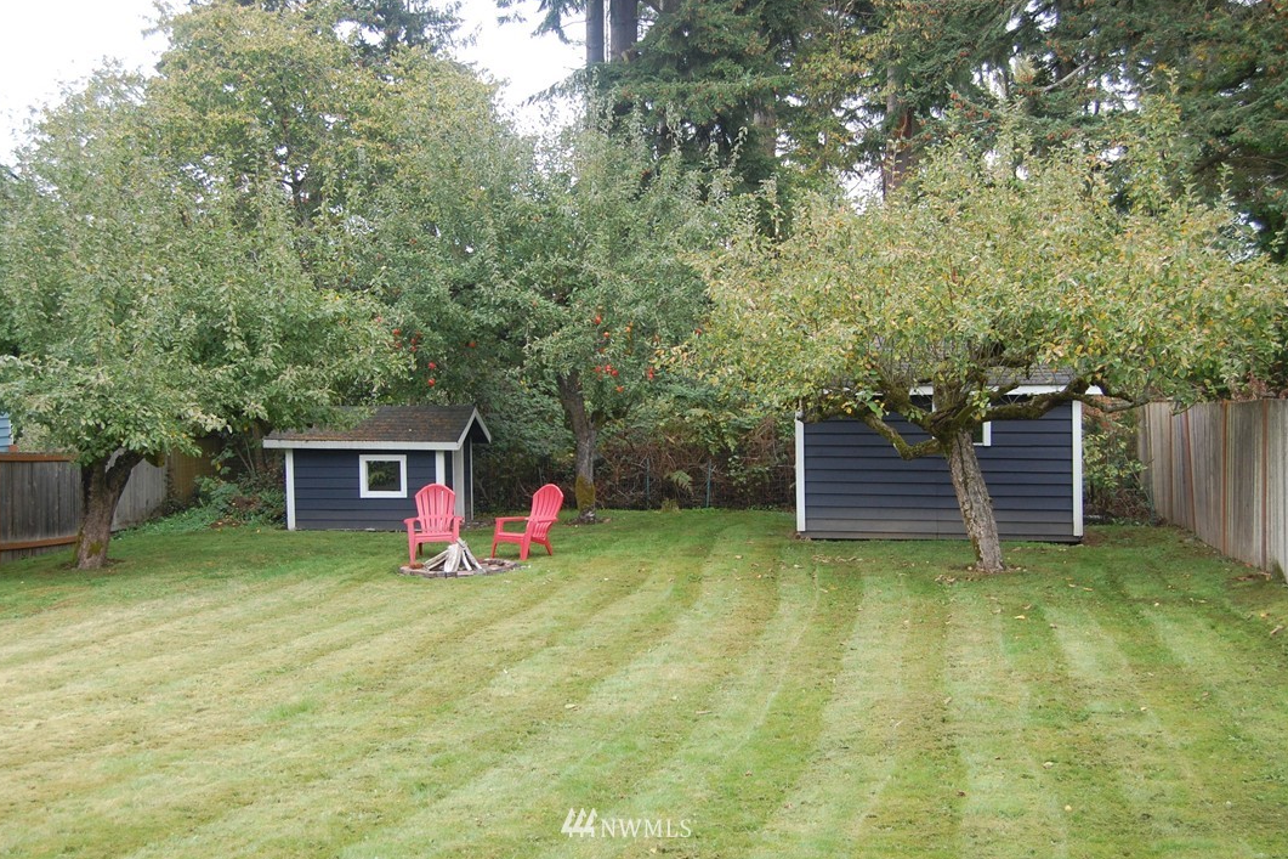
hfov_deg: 45.4
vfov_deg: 31.2
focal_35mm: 43
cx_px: 629
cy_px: 430
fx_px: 1538
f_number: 5.6
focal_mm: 28
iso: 400
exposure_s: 1/125
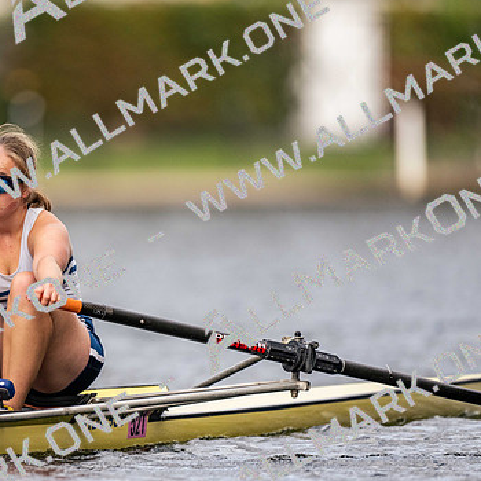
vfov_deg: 2.1
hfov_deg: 2.1
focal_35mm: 844
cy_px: 245
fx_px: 13268
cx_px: 85
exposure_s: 1/2500
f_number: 4
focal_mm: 600
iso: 800
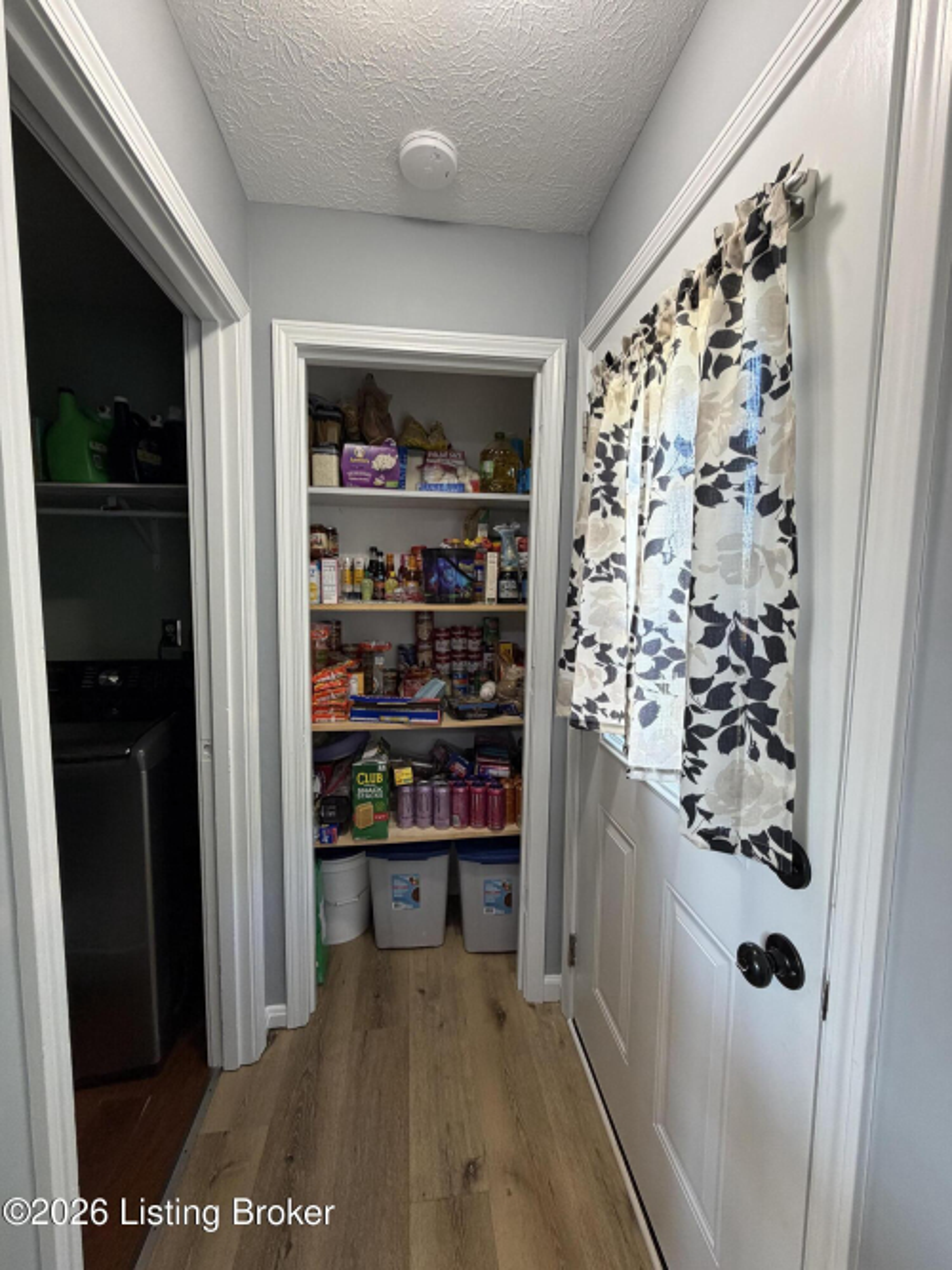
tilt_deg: -4.5
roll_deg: -1.0
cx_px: 476
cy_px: 635
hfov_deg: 85.7
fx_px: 514
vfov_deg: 102.1
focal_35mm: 14
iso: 200
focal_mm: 2.22
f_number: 2.2
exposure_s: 1/60
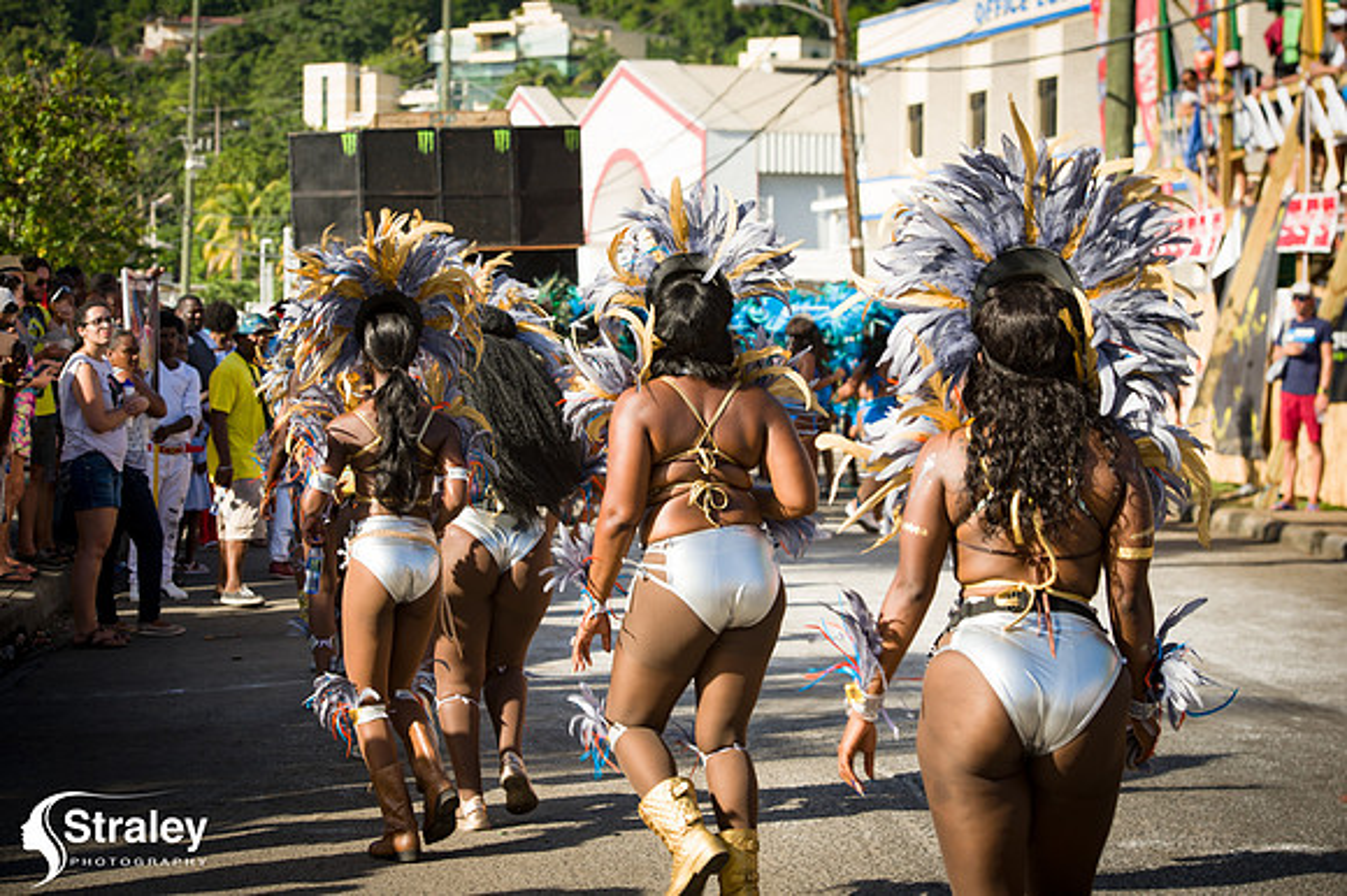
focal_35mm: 92
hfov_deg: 22.2
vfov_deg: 14.8
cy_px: 448
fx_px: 3440
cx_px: 674
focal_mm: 92
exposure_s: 1/200
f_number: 7.1
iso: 100
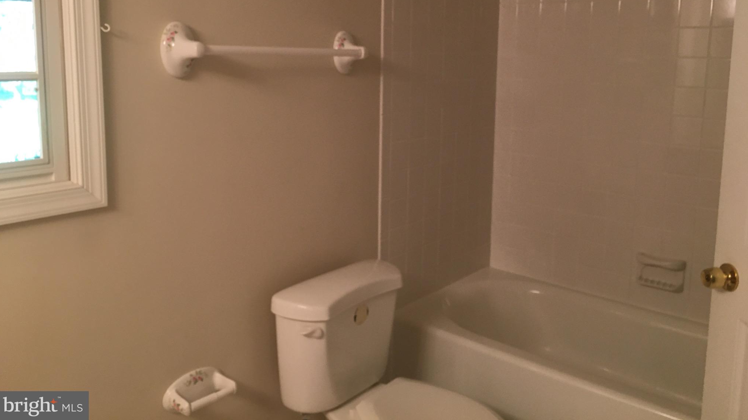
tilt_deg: -7.7
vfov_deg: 36.3
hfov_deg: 61.0
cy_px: 138
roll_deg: -0.4
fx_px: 635
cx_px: 375
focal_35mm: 32
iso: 100
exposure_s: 1/30
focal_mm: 4.15
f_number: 2.2
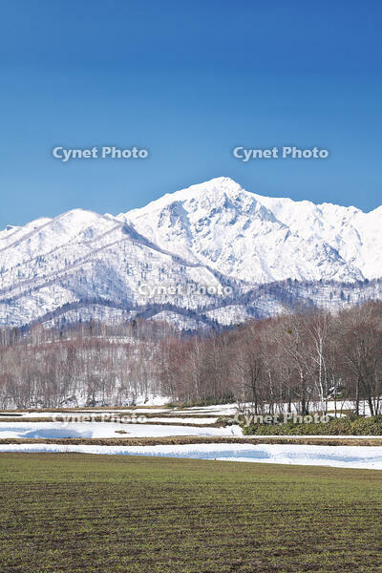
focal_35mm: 95
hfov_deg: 14.4
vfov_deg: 21.5
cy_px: 286
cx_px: 191
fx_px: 1512
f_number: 10
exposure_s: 1/200
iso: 100
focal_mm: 95
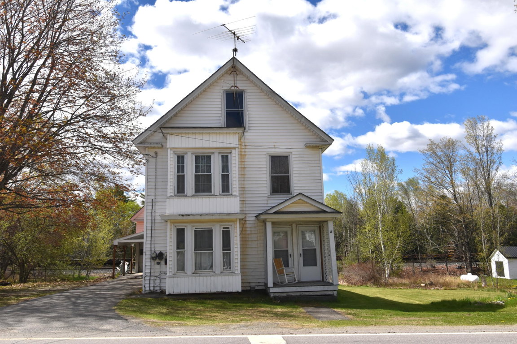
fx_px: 431
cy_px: 172
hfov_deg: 61.9
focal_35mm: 30
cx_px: 258
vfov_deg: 43.6
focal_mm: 20
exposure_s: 1/500
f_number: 11
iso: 200
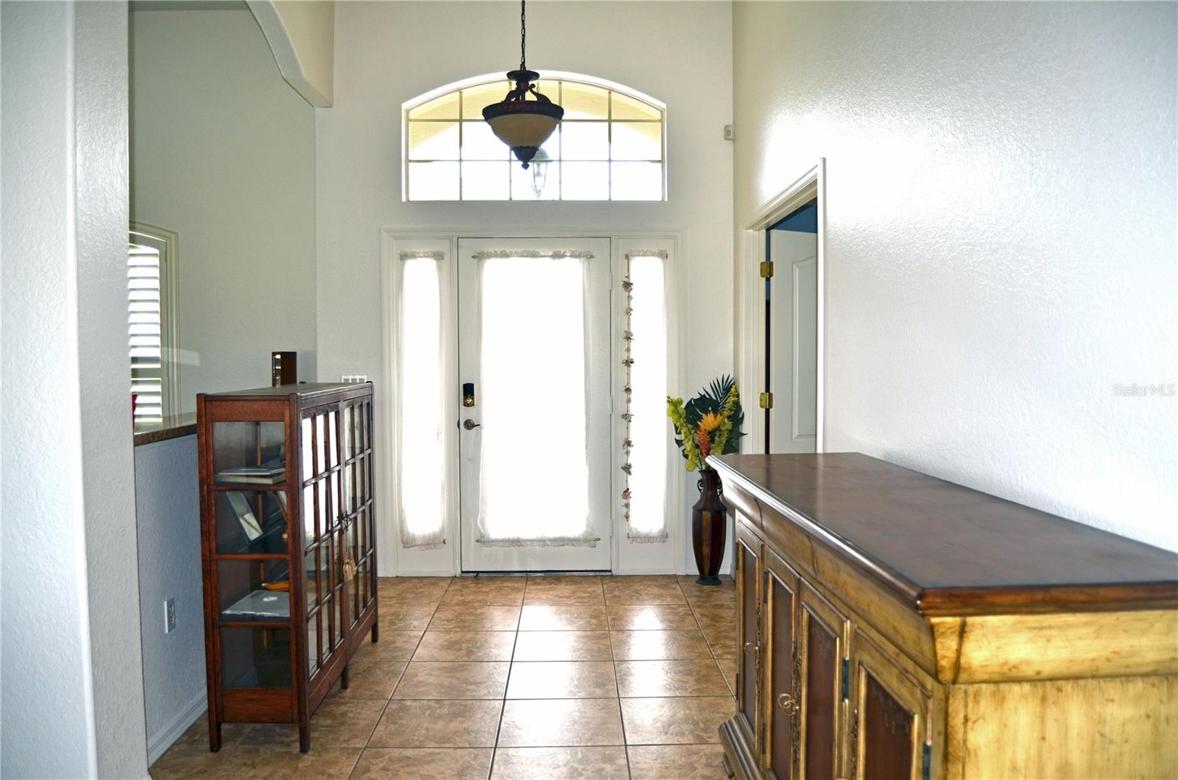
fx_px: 881
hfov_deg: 67.5
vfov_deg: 47.7
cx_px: 589
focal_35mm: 27
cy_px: 390
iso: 100
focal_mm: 18
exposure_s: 1/100
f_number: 3.5
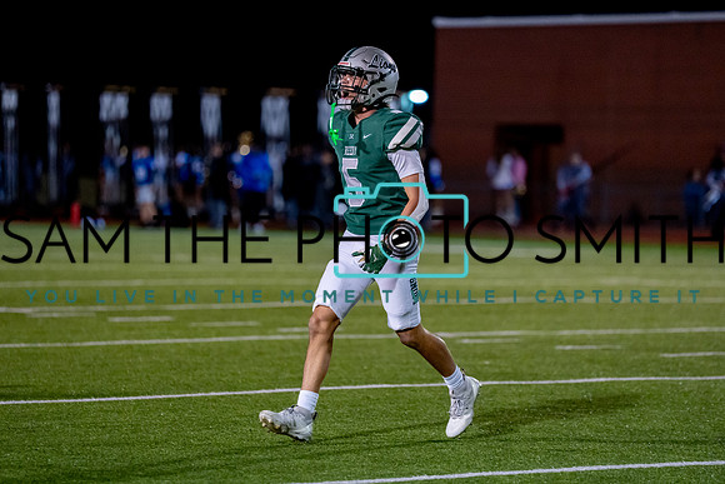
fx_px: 4277
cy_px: 228
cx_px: 376
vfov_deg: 6.5
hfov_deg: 9.7
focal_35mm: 212
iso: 4000
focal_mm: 178
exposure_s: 1/1000
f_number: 2.8
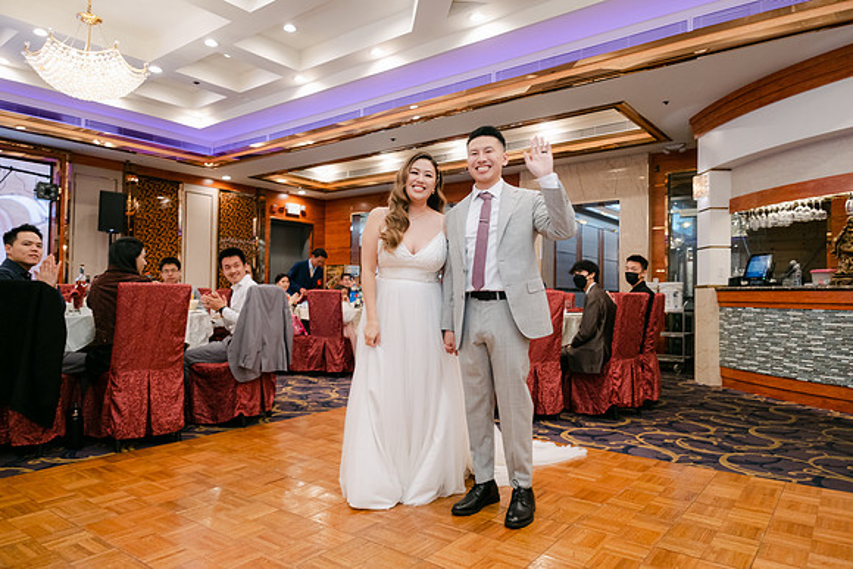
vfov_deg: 53.2
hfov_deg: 73.7
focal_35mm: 24
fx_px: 569
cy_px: 284
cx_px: 426
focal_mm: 16
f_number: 2.8
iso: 800
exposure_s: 1/125
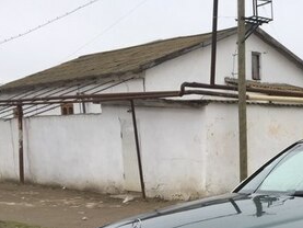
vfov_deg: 20.1
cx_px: 306
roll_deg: +0.0
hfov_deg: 26.6
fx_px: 604
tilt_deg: -10.5
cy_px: 270
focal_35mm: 69
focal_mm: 4.15
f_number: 2.2
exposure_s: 1/327
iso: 32
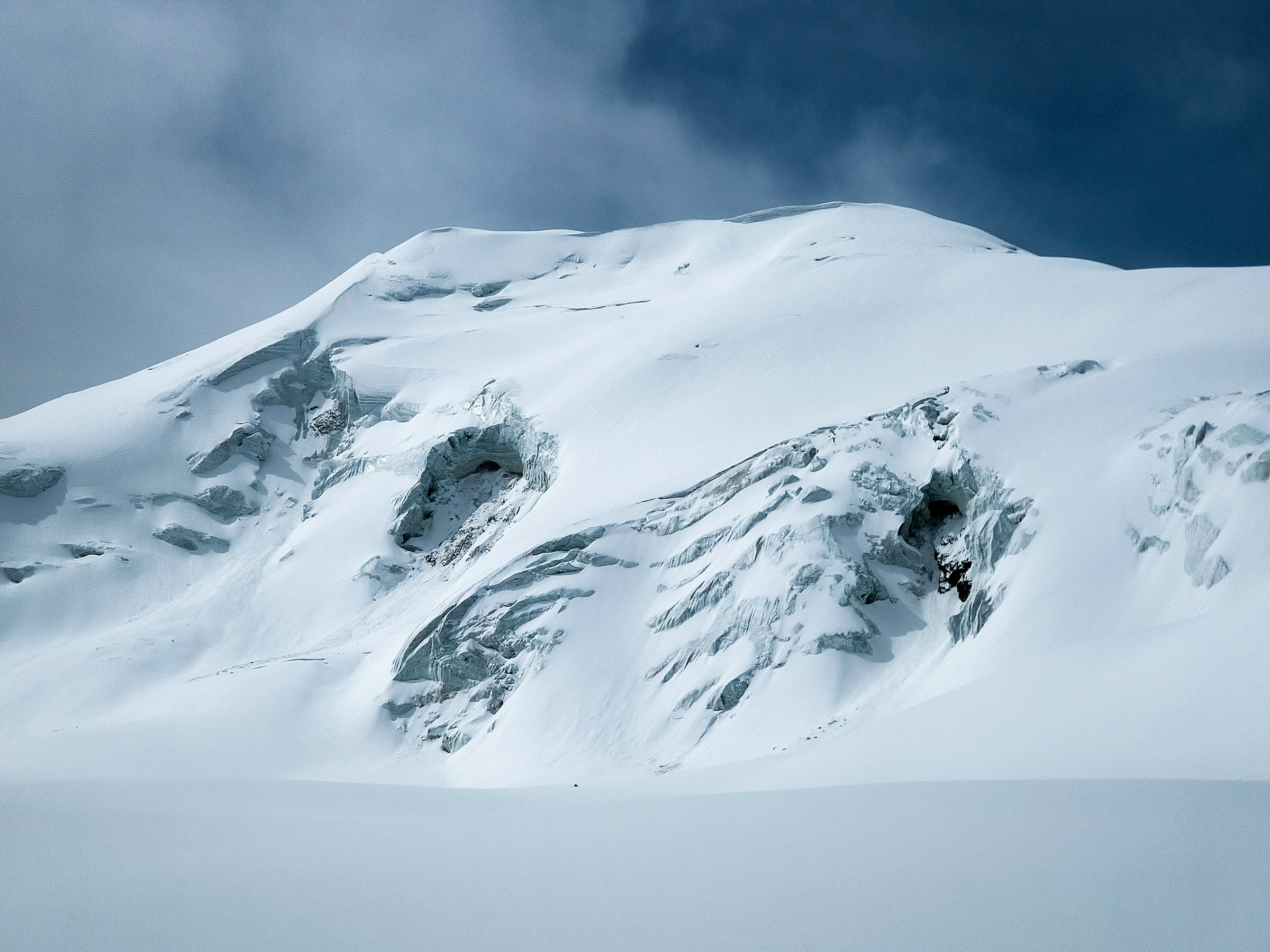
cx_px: 635
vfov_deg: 21.3
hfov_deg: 28.2
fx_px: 2531
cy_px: 476
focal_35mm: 69
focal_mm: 7.9
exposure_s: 1/23000
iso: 50
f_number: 2.4
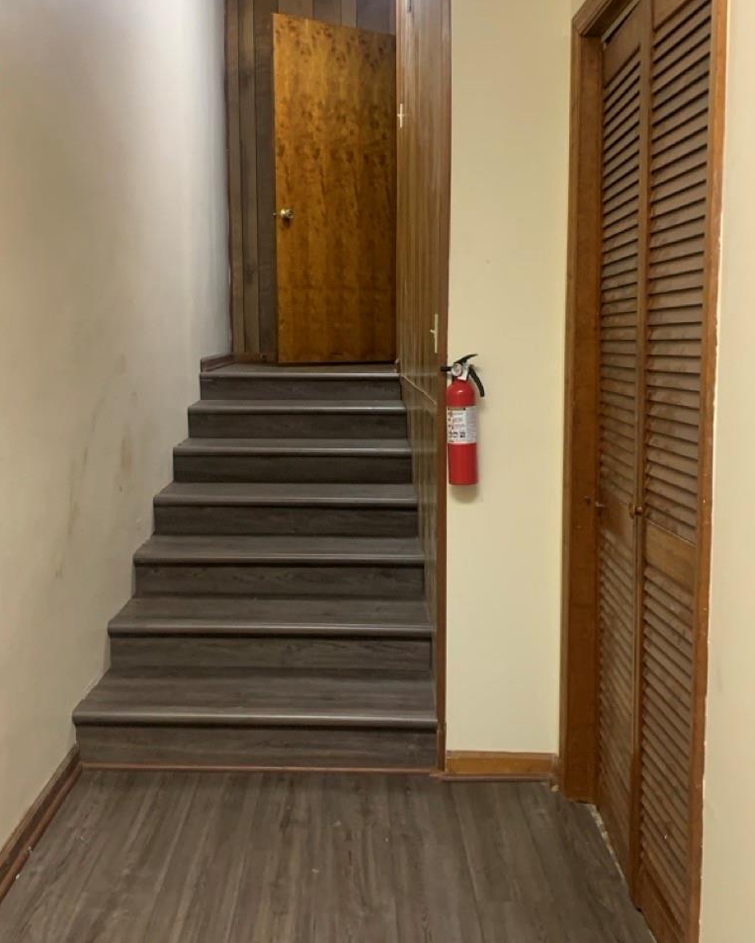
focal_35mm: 34
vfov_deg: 52.8
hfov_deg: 43.3
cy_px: 424
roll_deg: -0.8
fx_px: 950
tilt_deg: -6.0
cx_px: 350
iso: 250
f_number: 1.8
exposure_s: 1/60
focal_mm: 4.25
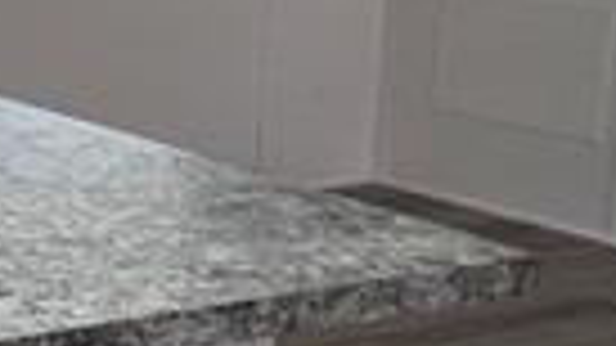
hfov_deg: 16.8
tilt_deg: -8.9
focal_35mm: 66
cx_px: -755
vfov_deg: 17.7
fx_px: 1078
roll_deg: +4.7
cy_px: -22
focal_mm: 1.57
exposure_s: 1/120
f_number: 1.8
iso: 200
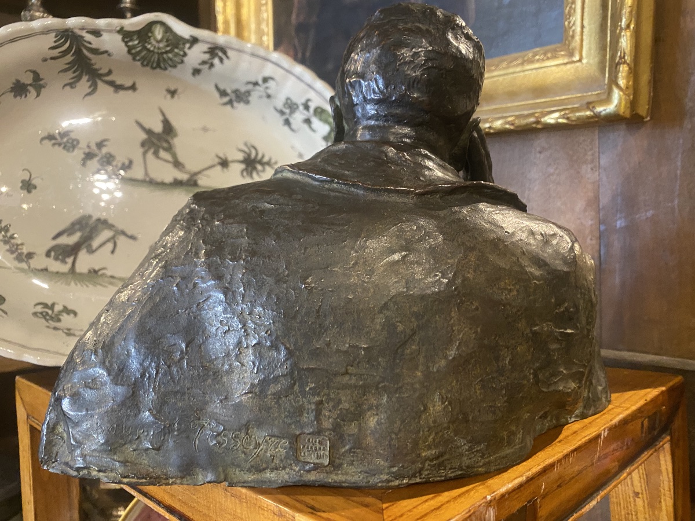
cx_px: 348
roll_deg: +0.8
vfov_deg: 53.1
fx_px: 522
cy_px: 260
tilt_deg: -1.9
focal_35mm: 26
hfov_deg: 67.3
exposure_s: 1/33
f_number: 1.8
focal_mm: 4.25
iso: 400
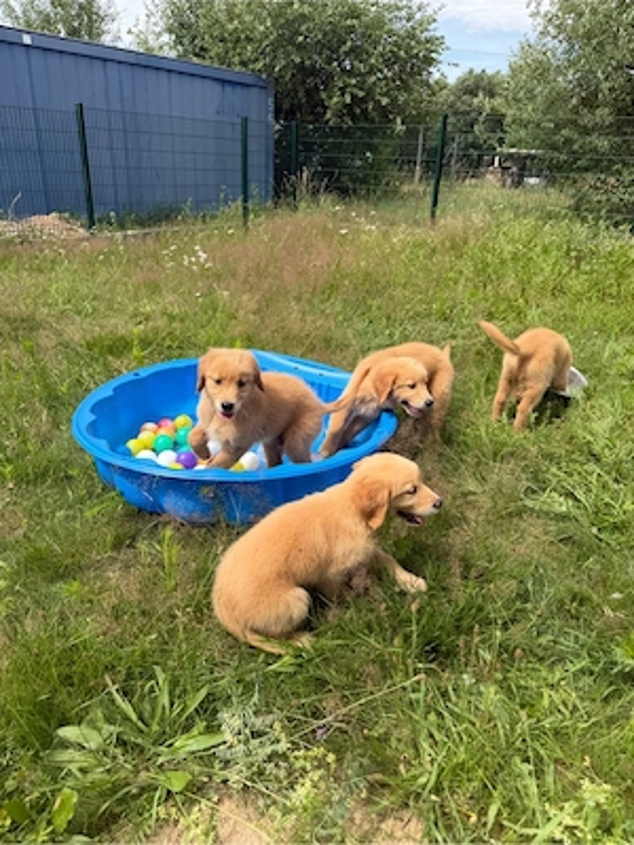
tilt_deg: -23.3
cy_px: 422
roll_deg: -3.0
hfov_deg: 56.8
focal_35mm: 24
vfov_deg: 71.6
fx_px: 586
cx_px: 317
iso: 80
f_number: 1.78
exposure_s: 1/2000
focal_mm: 6.76
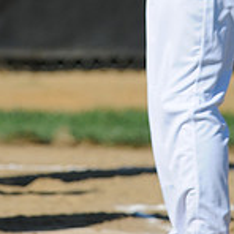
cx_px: 56
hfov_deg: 1.5
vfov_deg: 1.5
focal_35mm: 1161
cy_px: -117
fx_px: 8879
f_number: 4
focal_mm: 300
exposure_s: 1/2500
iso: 200
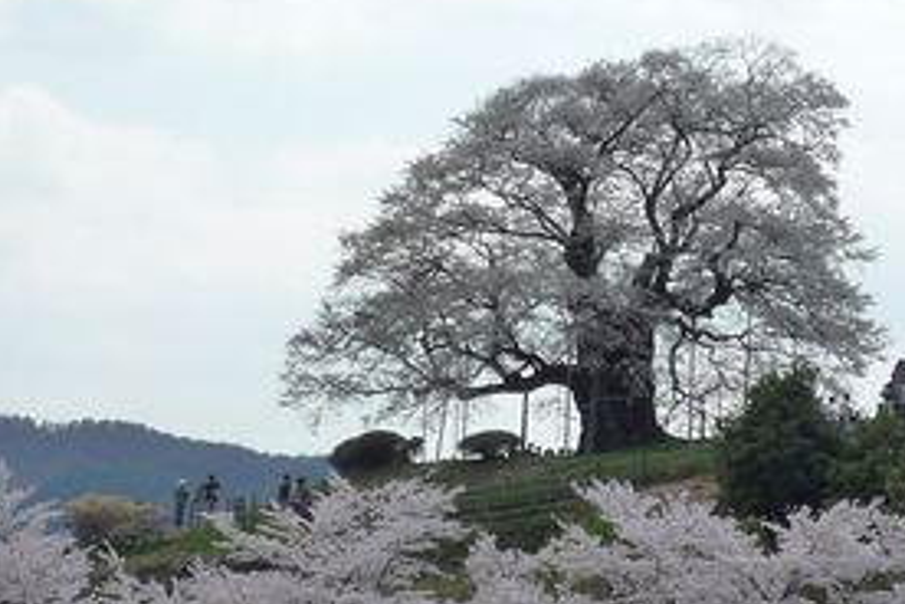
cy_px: 407
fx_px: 2614
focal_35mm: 104
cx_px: 569
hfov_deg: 19.6
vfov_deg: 13.1
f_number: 5.6
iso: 160
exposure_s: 1/800
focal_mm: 7.8
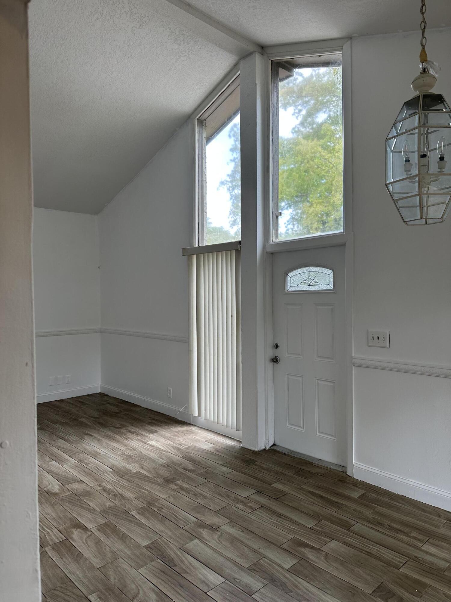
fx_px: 417
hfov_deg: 56.8
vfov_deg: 71.6
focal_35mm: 24
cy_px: 301
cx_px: 226
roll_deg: +0.3
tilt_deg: -1.1
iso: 80
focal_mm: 6.86
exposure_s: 1/314
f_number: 1.78
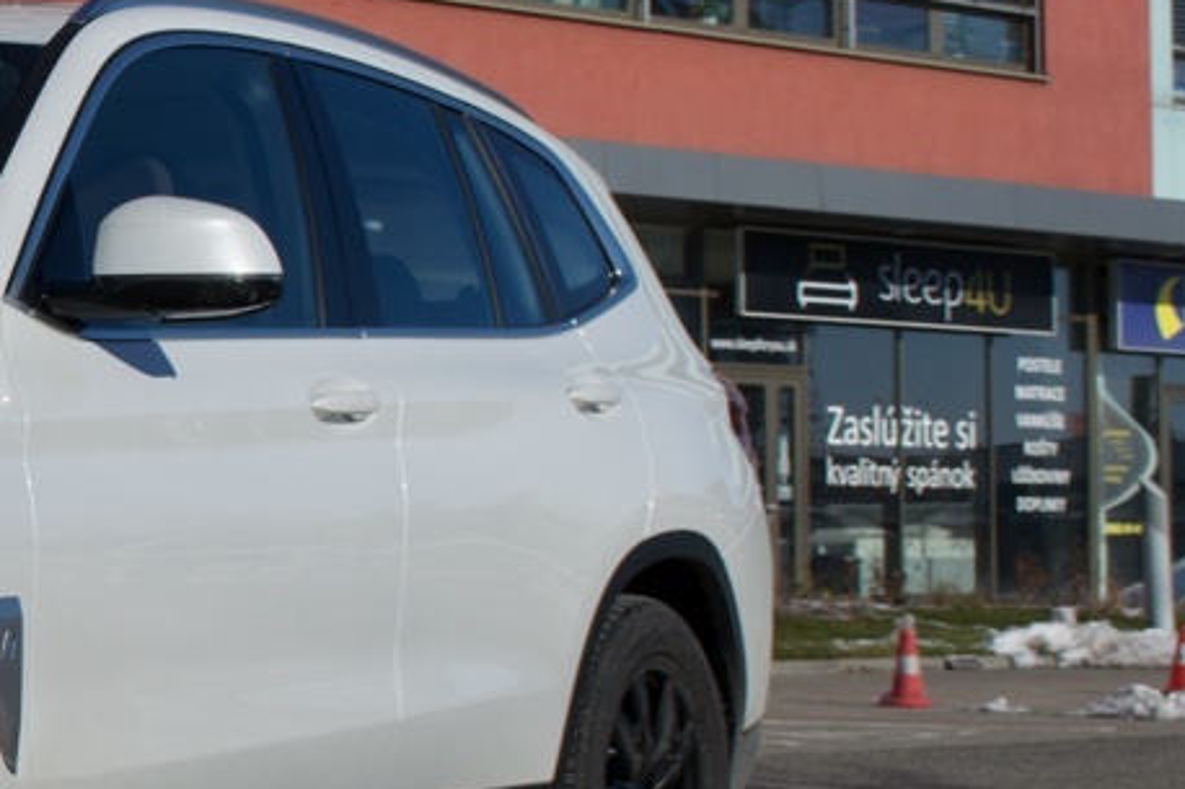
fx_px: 3883
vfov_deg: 11.6
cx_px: -331
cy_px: 422
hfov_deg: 16.5
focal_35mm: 118
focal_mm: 30
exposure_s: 1/400
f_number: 9
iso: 100
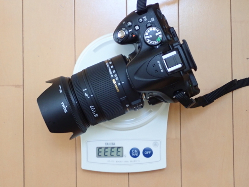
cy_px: 94
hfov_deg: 31.7
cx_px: 124
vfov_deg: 24.0
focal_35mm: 61
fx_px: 439
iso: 800
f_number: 3.6
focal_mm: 11.01
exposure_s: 1/15
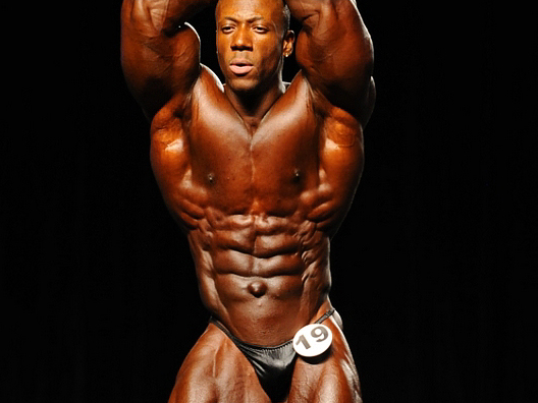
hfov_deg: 5.7
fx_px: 5424
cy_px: 349
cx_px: 268
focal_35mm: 349
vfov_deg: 4.3
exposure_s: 1/320
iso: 800
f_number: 2.8
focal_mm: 160
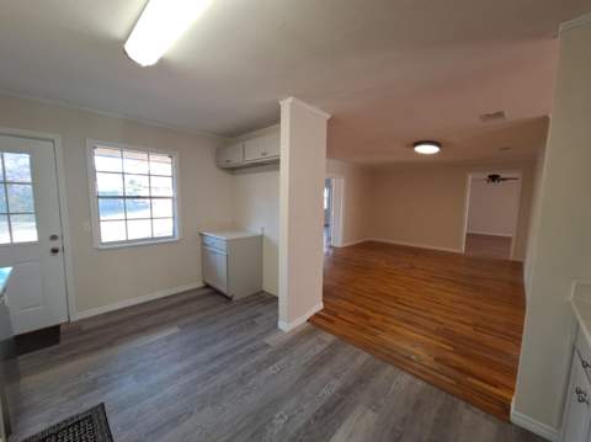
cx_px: 296
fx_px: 222
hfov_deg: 106.2
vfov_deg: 89.8
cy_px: 221
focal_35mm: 13
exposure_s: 1/50
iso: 64
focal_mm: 1.74
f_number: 2.2
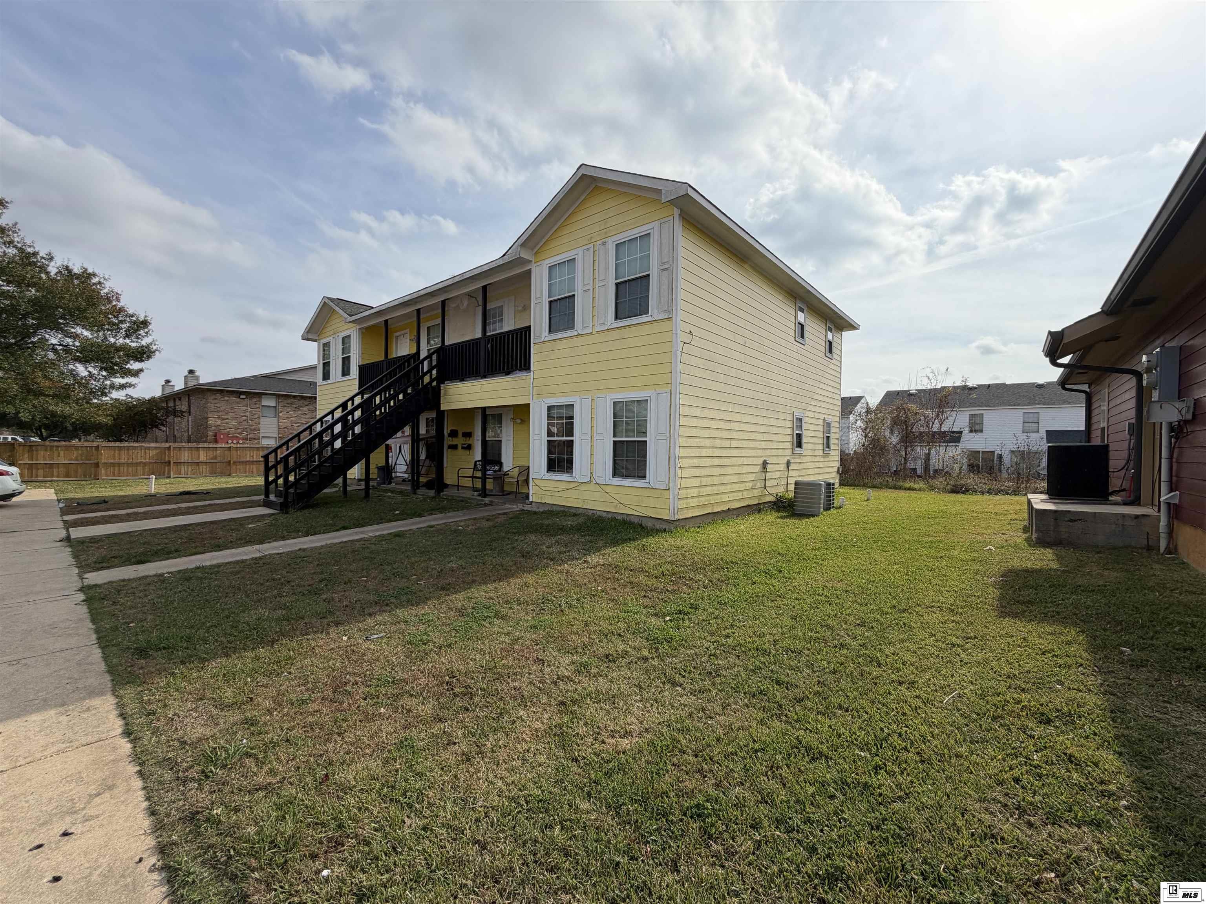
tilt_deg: -0.4
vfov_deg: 85.7
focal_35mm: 14
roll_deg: +0.3
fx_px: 488
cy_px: 452
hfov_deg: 102.1
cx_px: 603
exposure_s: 1/1368
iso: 25
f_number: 2.2
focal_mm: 2.22
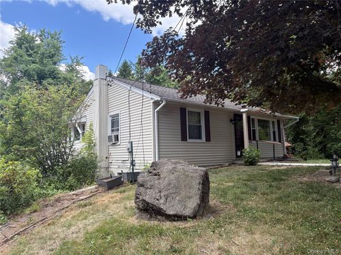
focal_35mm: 26
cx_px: 170
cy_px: 128
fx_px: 256
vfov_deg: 53.1
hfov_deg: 67.3
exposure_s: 1/673
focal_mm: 5.96
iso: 64
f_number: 1.6
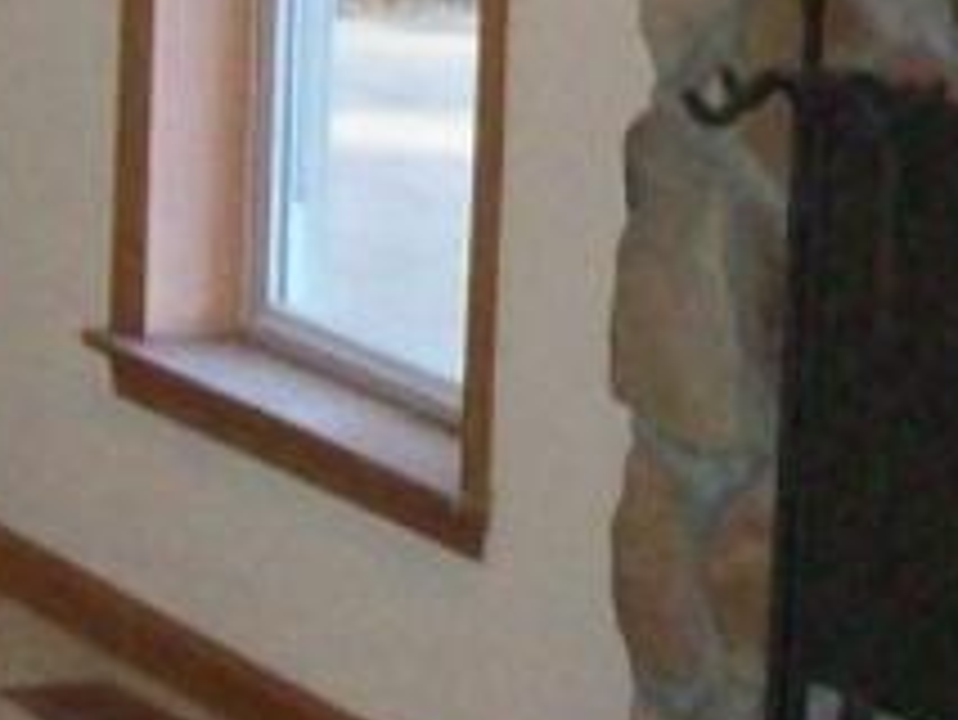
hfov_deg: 8.1
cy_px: 40
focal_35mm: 243
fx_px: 6729
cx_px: 585
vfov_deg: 6.1
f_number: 2.7
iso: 200
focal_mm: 6
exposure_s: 1/64
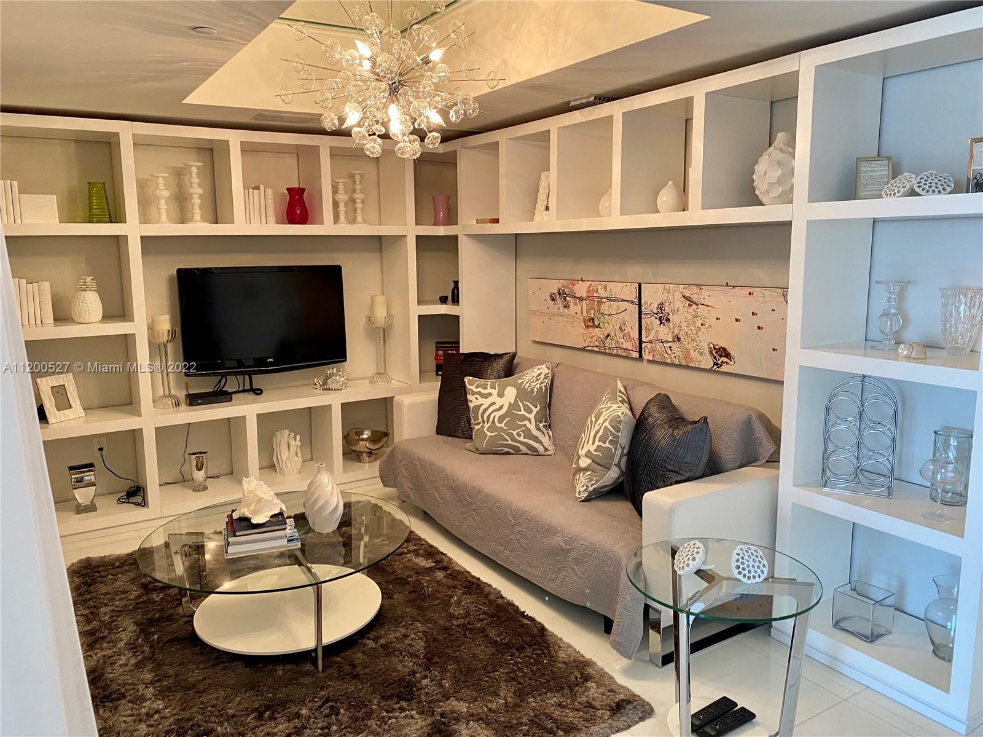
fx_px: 738
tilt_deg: -7.6
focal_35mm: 26
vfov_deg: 53.1
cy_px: 368
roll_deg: -0.2
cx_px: 492
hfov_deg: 67.3
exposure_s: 1/60
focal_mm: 4.25
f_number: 1.8
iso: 100
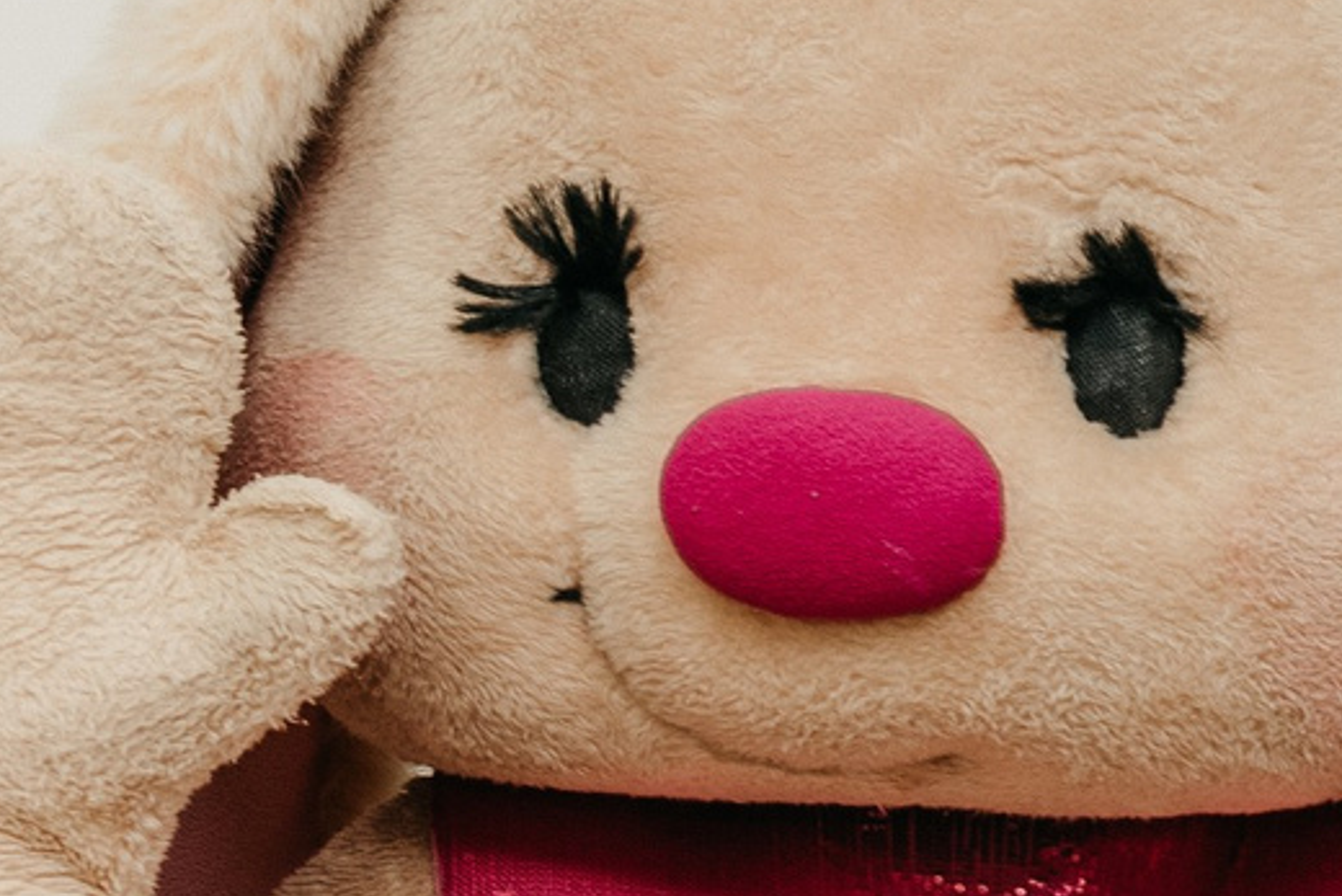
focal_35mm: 157
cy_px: 1312
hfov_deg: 11.5
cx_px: 2867
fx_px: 5854
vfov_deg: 8.6
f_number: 4
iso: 160
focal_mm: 29
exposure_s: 1/160
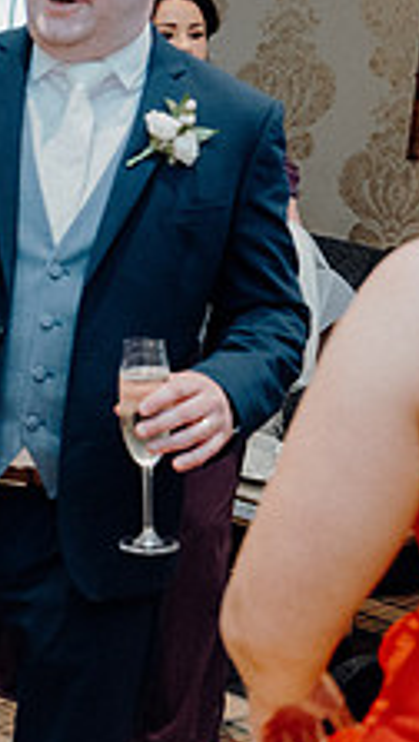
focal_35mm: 68
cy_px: 318
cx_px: -296
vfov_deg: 30.9
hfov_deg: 15.6
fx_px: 1339
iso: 2500
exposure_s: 1/160
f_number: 3.5
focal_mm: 25
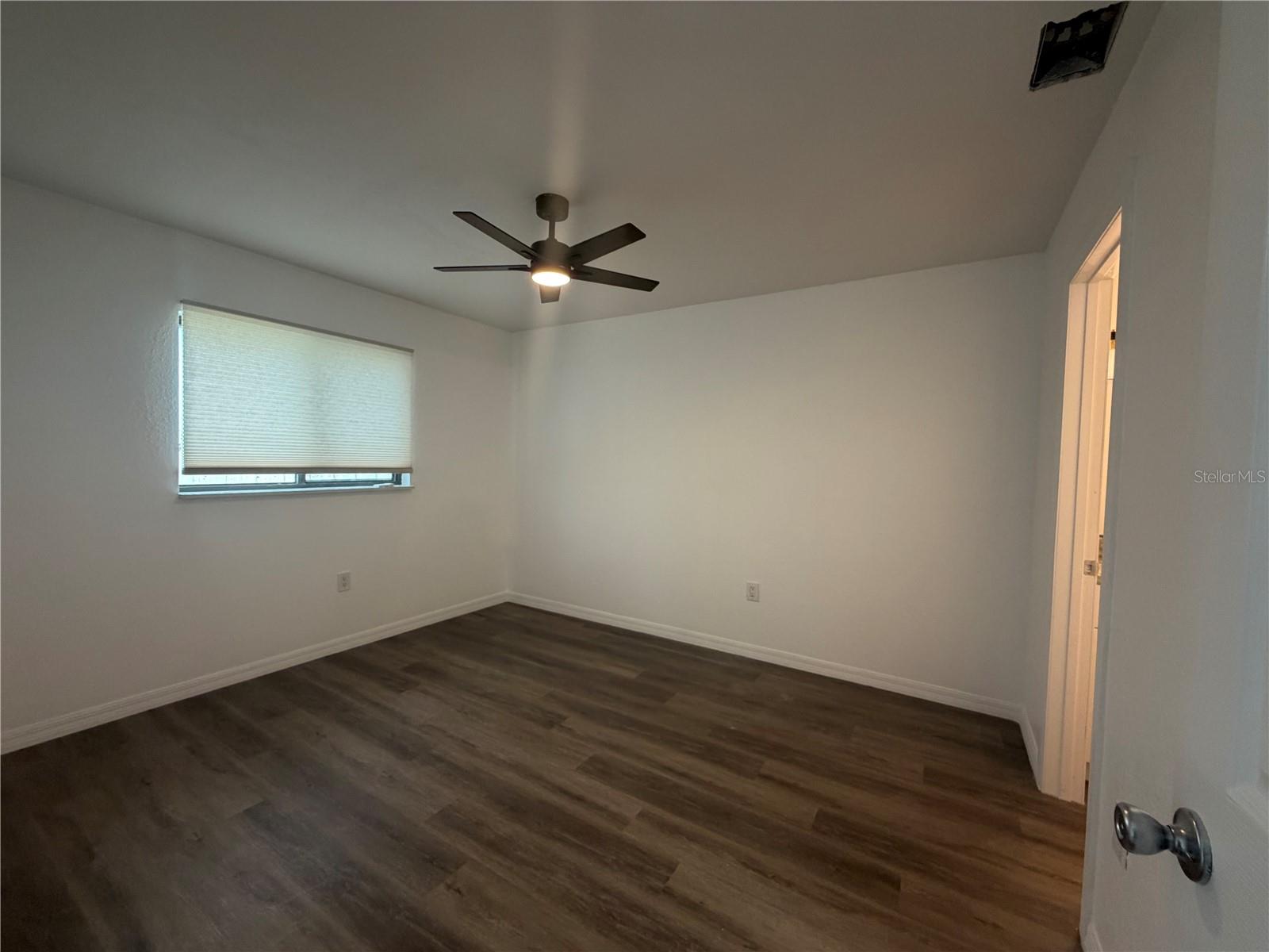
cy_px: 476
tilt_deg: -2.6
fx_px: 513
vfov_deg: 85.7
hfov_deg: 102.1
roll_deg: -0.7
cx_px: 634
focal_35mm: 14
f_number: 2.2
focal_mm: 2.22
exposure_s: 1/60
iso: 160
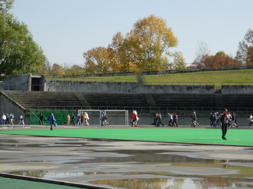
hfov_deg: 17.4
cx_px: 126
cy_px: 94
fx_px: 826
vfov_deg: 13.1
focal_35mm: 113
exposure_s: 1/443
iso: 64
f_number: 4.9
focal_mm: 23.4
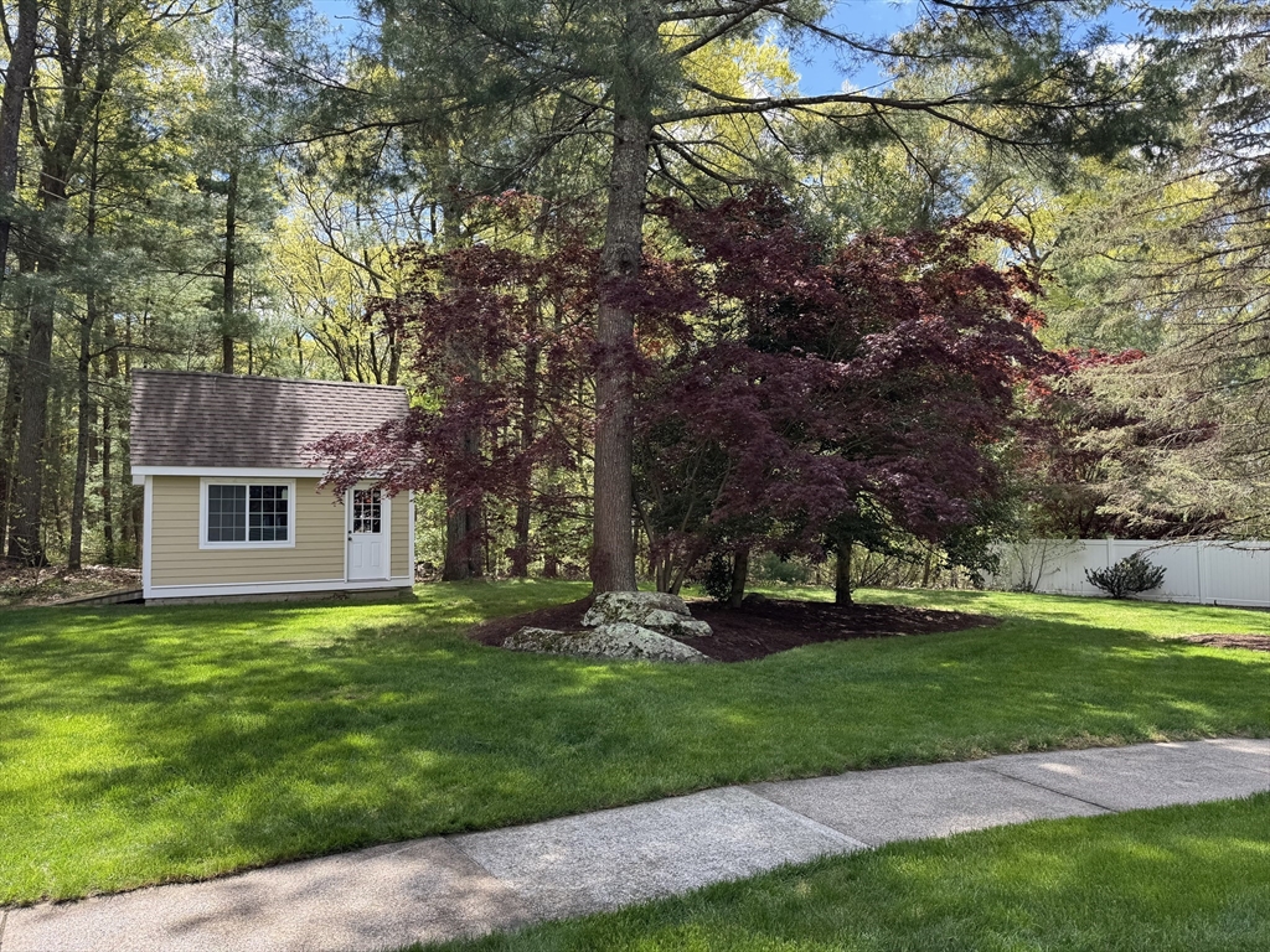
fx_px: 881
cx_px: 635
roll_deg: +2.1
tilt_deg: +3.5
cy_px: 476
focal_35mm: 24
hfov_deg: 71.6
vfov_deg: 56.8
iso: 80
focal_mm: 6.76
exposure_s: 1/664
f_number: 1.78
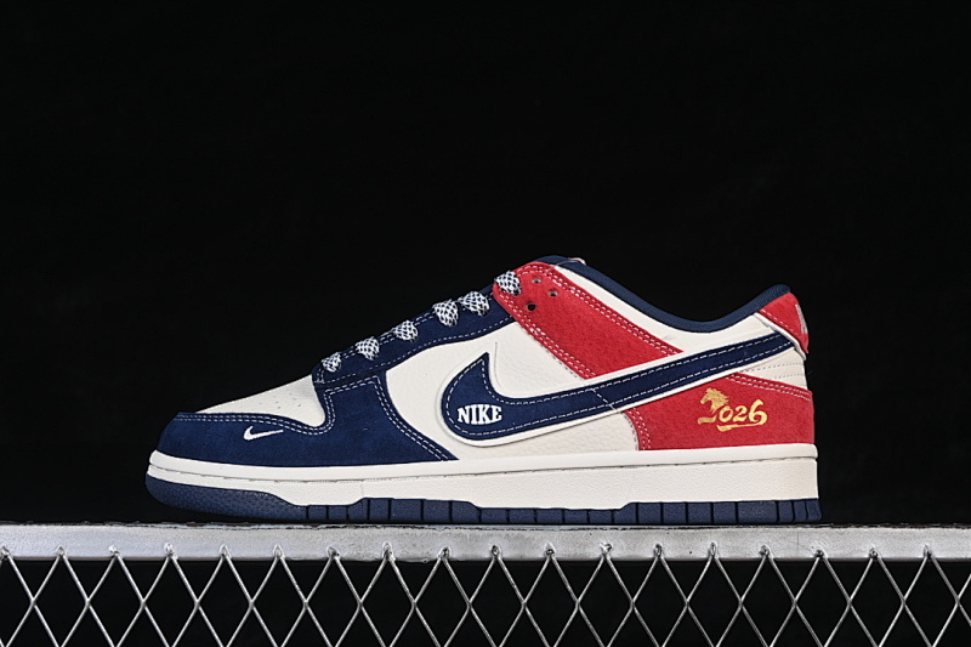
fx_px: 2022
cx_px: 486
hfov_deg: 27.0
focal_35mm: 75
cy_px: 324
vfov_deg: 18.2
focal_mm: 50
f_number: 8
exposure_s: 1/80
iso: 160
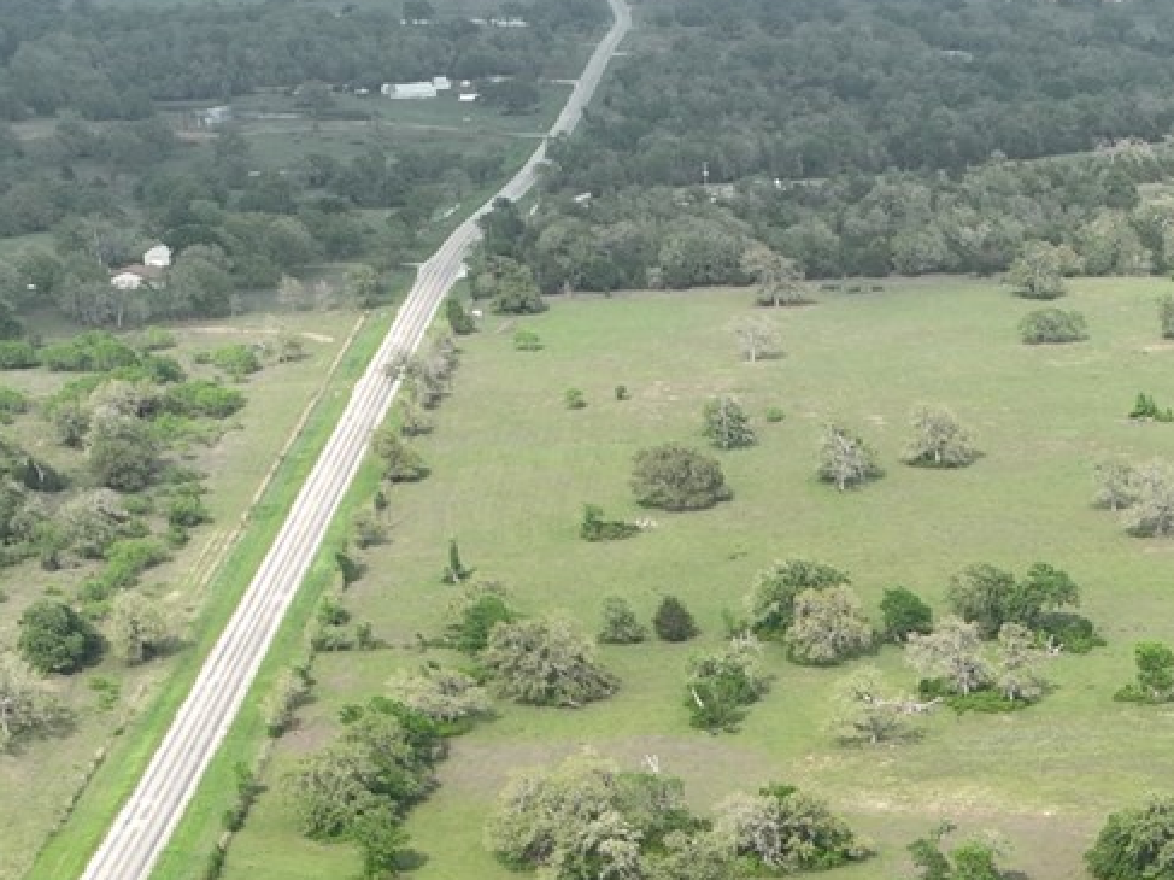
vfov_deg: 13.4
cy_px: 1506
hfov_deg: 18.9
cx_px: 1192
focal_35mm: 101
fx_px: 3425
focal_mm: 12.29
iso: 100
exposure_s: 1/1000
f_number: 2.8
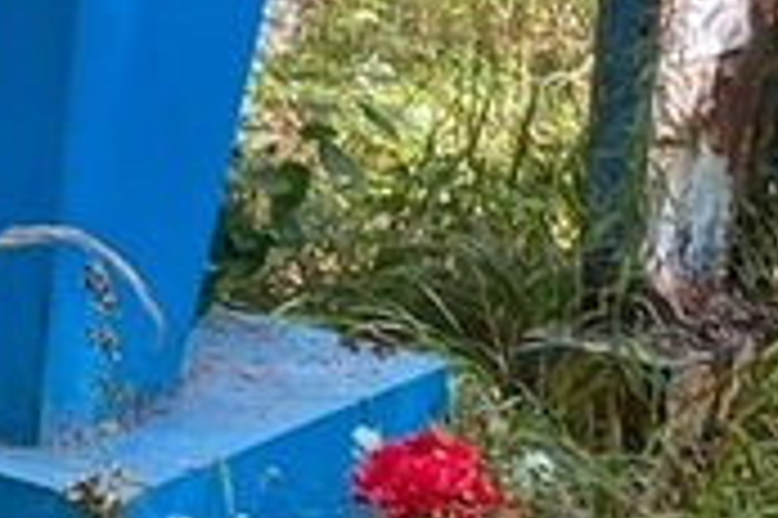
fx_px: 3454
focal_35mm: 160
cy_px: 518
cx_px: 85
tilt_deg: -10.6
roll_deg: +1.9
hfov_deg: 12.8
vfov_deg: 8.5
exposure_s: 1/122
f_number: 1.8
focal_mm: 4.25
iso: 50
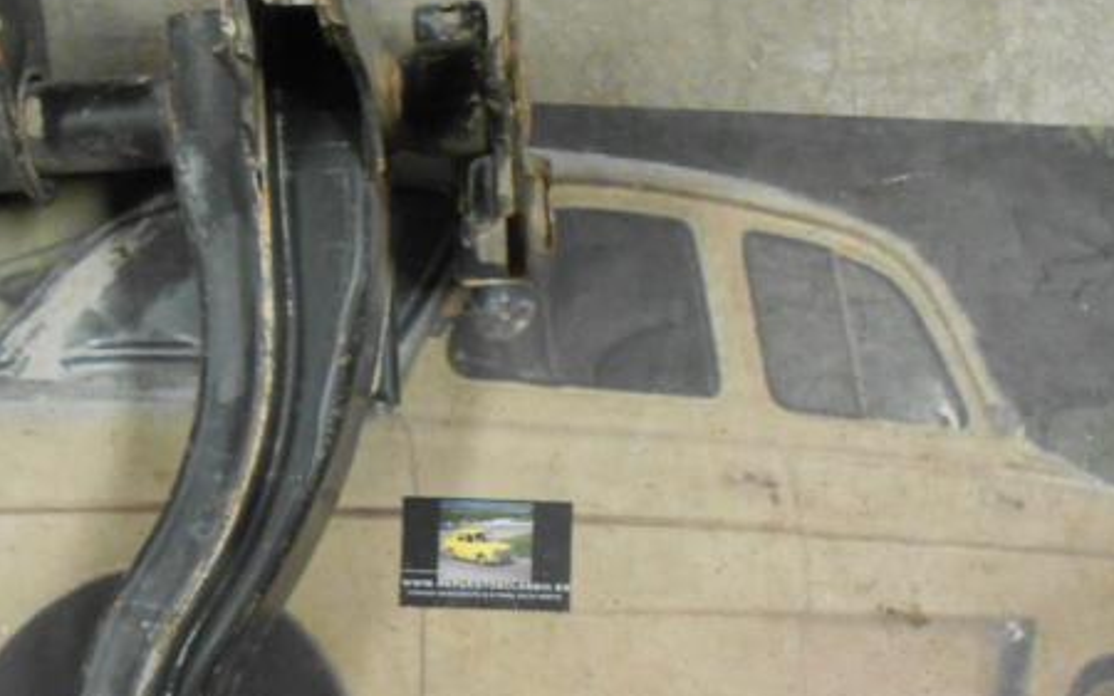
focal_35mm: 49
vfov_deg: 26.1
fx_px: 1487
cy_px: 505
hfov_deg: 40.8
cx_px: 431
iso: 400
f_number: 3.5
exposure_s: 1/20
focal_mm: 4.6
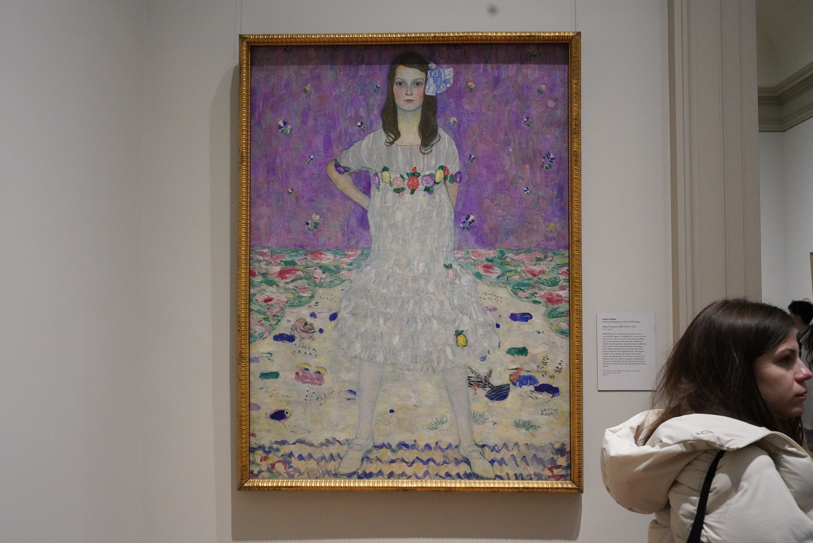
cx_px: 406
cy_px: 272
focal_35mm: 34
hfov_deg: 55.8
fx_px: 768
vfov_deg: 38.9
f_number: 7.1
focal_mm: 34
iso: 8000
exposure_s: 1/100
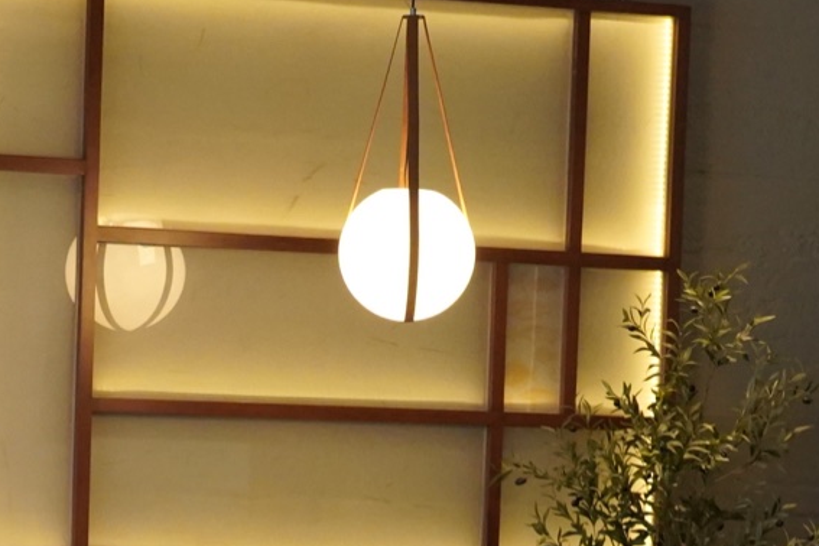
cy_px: 794
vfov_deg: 7.0
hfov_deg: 10.6
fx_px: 4413
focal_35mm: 194
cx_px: 126
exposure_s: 1/160
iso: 6400
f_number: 4
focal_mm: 50
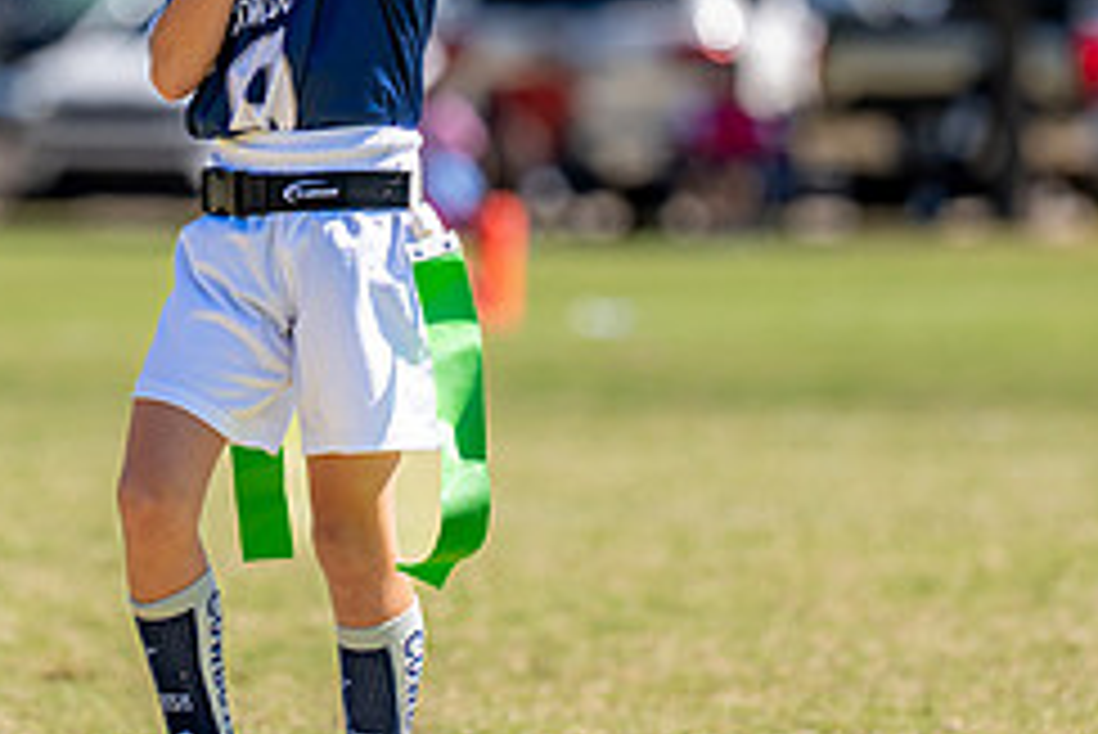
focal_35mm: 500
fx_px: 15258
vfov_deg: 2.8
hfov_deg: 4.1
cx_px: 324
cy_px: 98
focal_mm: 170
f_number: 2.8
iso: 160
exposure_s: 1/2000
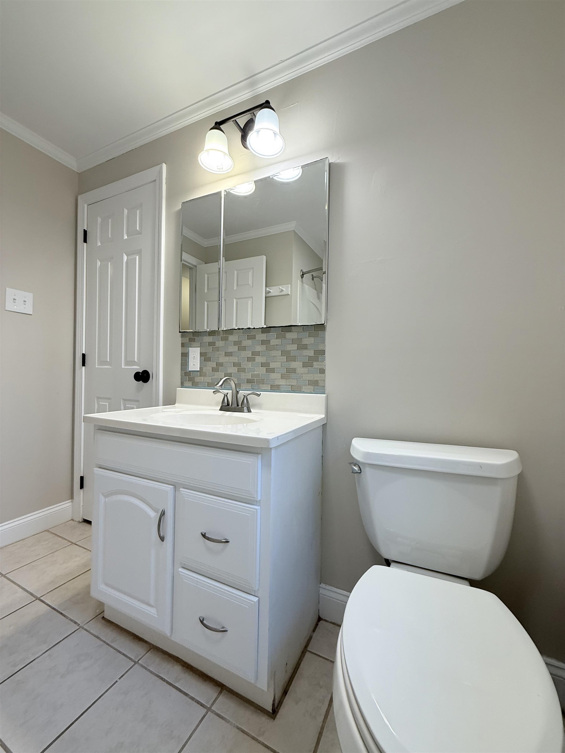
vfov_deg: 102.1
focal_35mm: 14
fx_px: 305
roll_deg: -0.2
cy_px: 376
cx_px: 282
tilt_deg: +0.9
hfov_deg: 85.7
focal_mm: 2.22
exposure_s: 1/120
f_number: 2.2
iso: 125
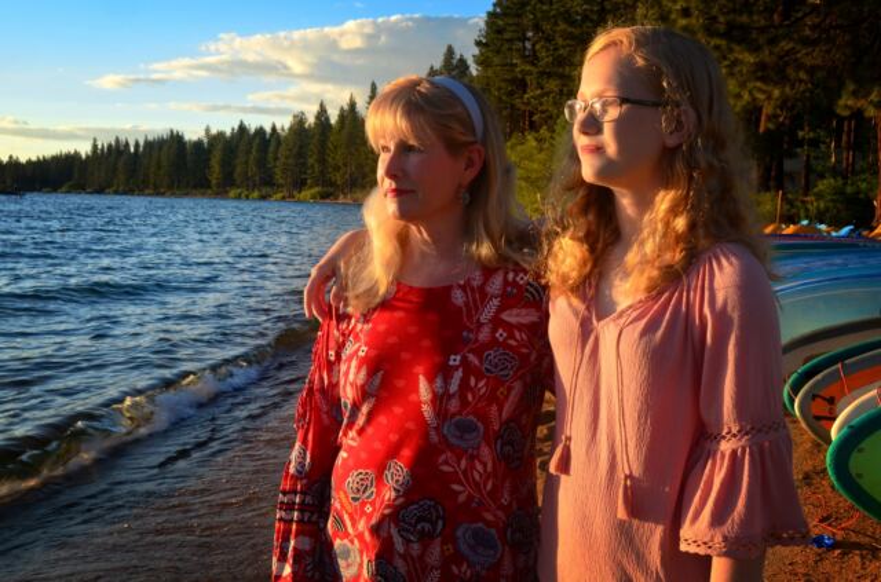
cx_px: 440
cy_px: 291
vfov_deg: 32.8
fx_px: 988
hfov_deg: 48.0
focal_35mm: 40
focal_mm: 27
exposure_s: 1/50
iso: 200
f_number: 16
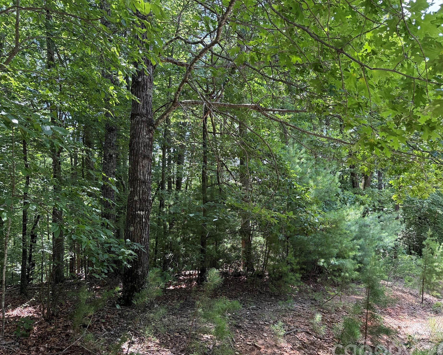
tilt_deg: +1.9
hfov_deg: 66.0
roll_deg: +2.6
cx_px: 231
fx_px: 341
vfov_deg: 54.9
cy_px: 184
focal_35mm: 26
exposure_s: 1/327
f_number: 1.78
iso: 100
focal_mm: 6.76
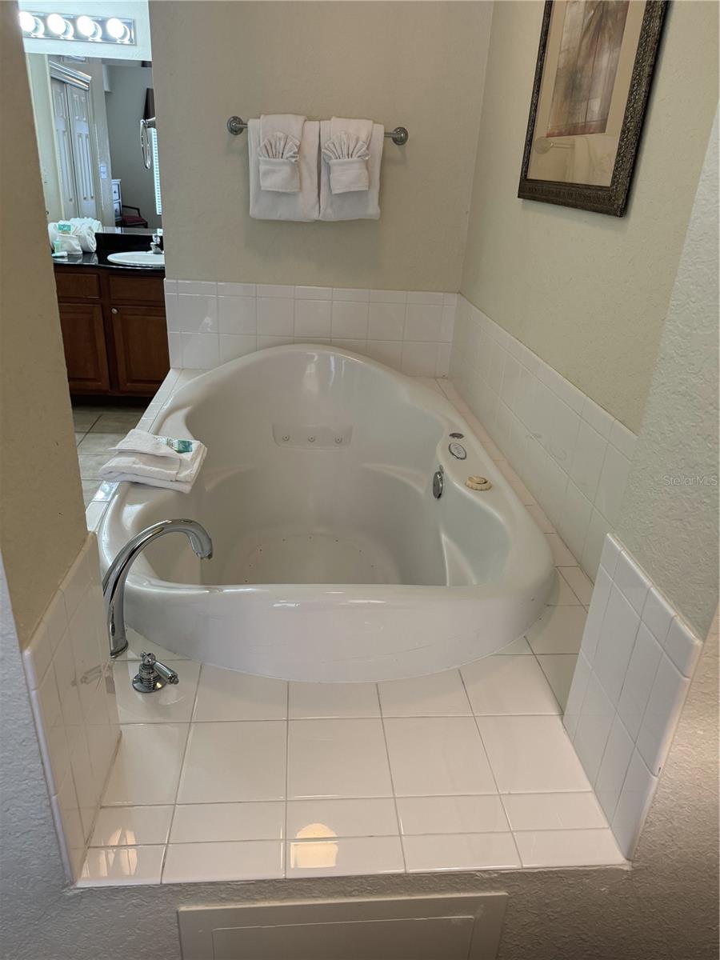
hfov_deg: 56.8
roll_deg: -2.7
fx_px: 666
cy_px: 480
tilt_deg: -25.3
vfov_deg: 71.6
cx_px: 360
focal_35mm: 24
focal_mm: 6.76
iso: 200
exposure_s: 1/120
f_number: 1.78
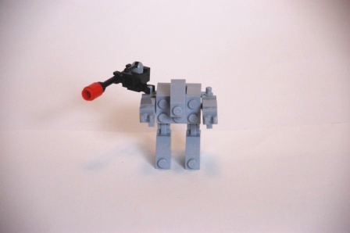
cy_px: 116
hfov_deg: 10.2
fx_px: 1967
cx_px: 175
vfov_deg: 6.8
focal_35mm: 202
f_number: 5.6
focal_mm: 135
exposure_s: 1/125
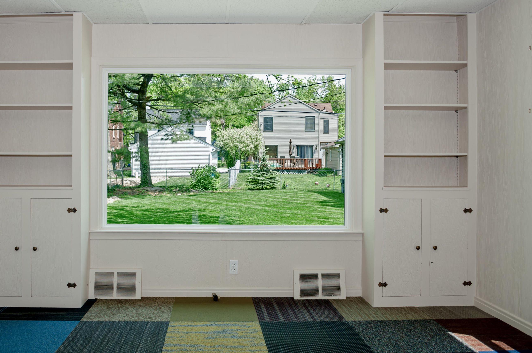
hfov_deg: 58.4
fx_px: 472
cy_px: 152
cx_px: 219
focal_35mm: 32
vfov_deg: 40.9
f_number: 5.6
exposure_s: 1/125
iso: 250
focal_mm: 18
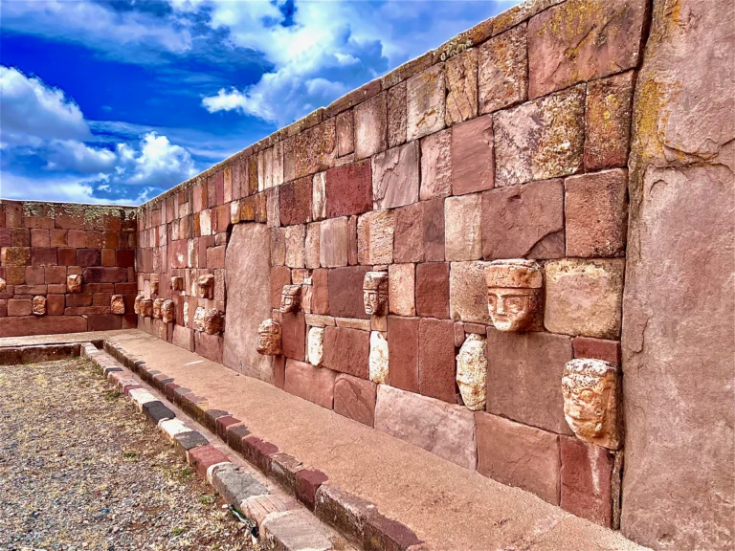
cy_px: 276
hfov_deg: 67.3
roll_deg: +0.1
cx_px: 368
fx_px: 552
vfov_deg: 53.1
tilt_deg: -0.3
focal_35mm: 26
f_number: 1.5
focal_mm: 5.7
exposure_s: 1/1901
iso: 50
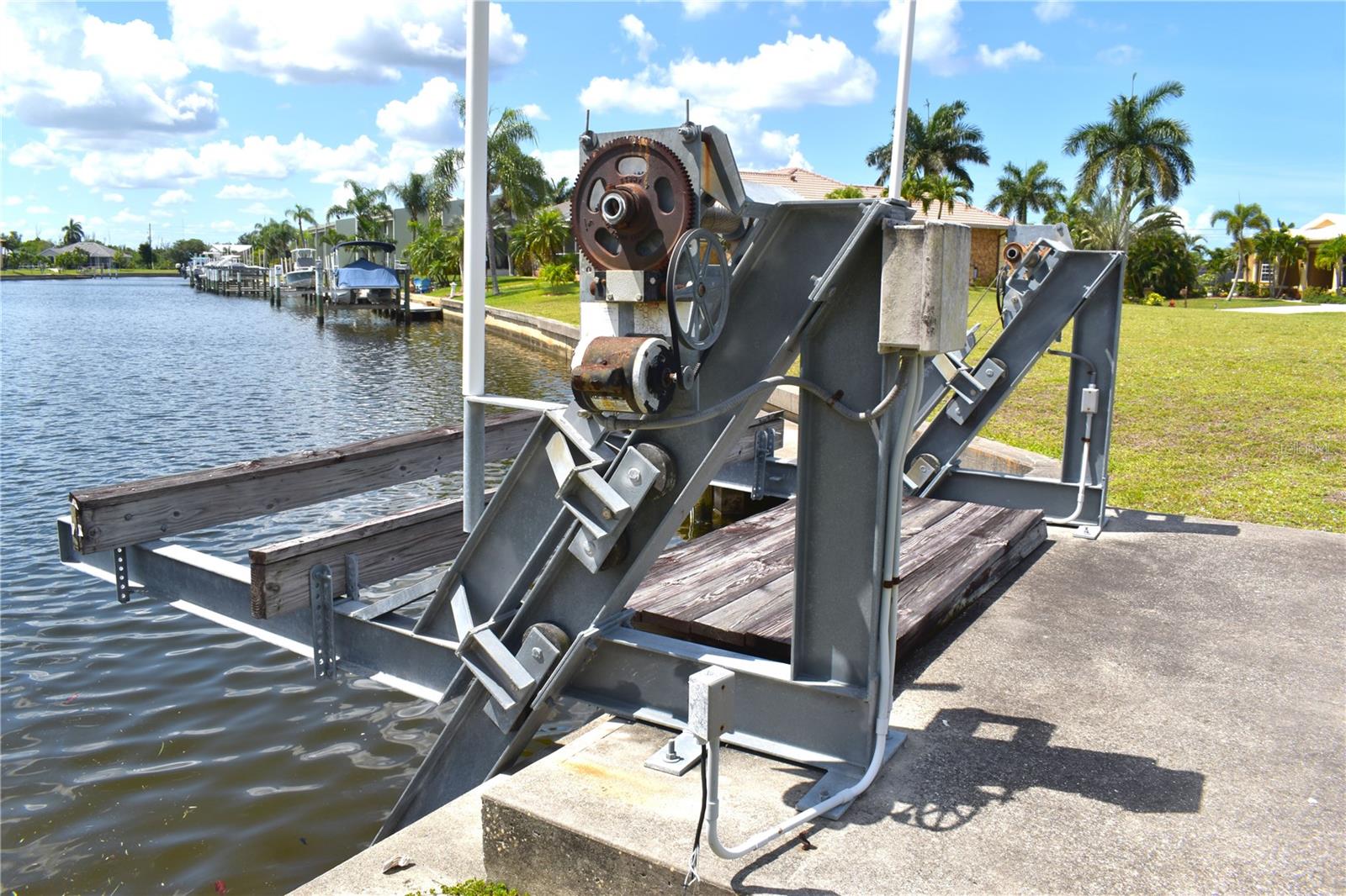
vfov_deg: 47.9
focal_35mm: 27
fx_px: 1009
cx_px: 673
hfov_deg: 67.4
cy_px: 448
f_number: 10
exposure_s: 1/200
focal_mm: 18
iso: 100
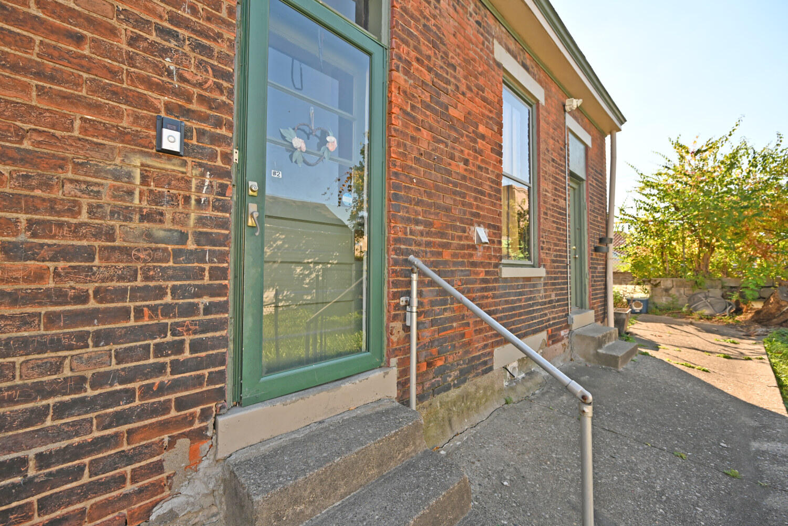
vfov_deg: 81.2
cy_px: 263
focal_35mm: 14
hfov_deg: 104.3
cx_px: 394
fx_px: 306
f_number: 5.6
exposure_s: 1/250
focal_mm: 14
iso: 125
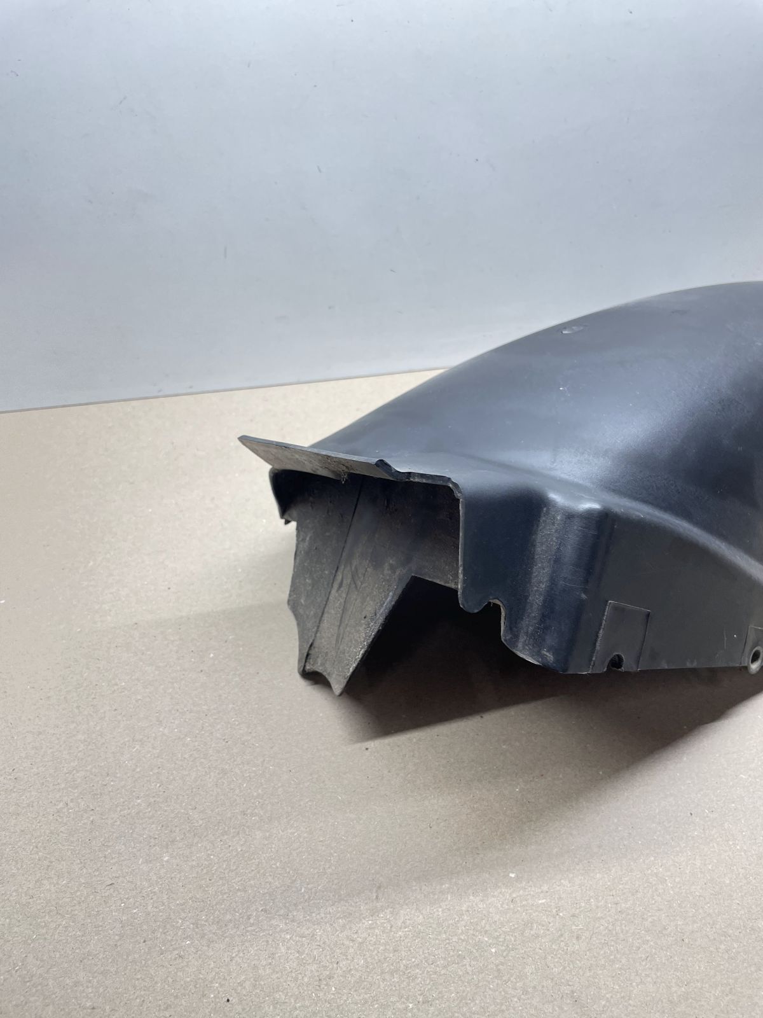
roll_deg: +1.2
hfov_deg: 53.1
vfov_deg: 67.3
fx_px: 764
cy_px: 509
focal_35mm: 26
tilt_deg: -39.1
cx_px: 382
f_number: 1.6
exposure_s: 1/100
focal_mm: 4.2
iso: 100
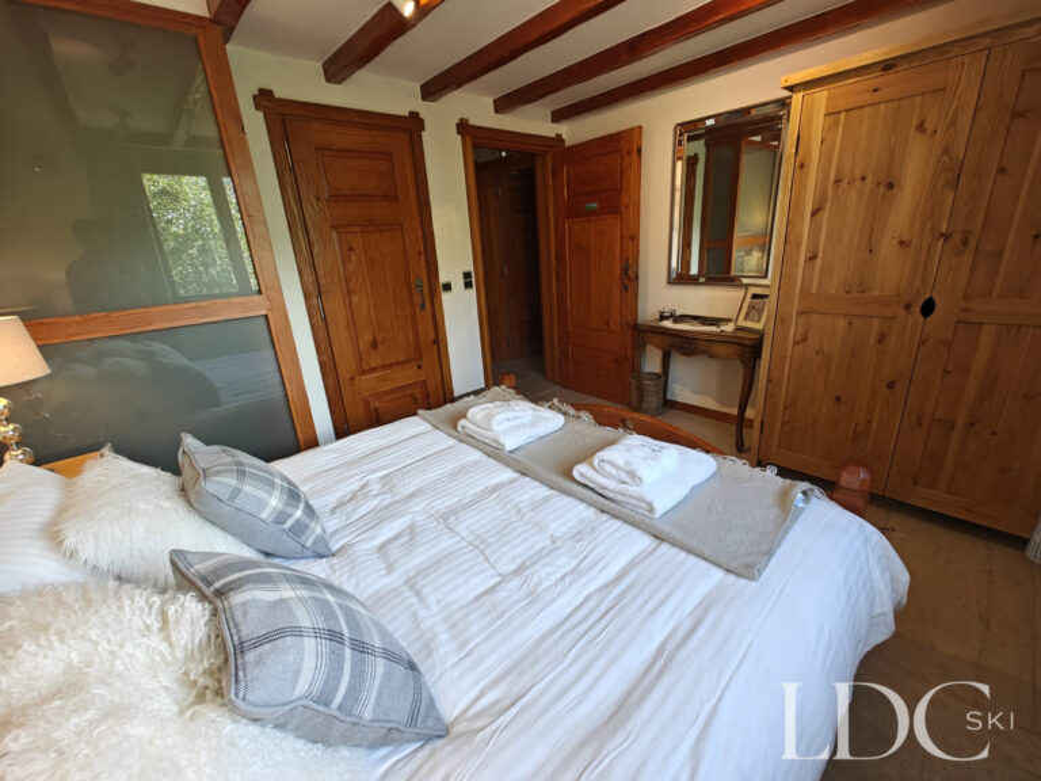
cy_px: 390
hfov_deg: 102.1
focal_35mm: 14
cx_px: 520
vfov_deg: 85.7
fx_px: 421
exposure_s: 1/50
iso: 200
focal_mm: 2.59
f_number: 2.2
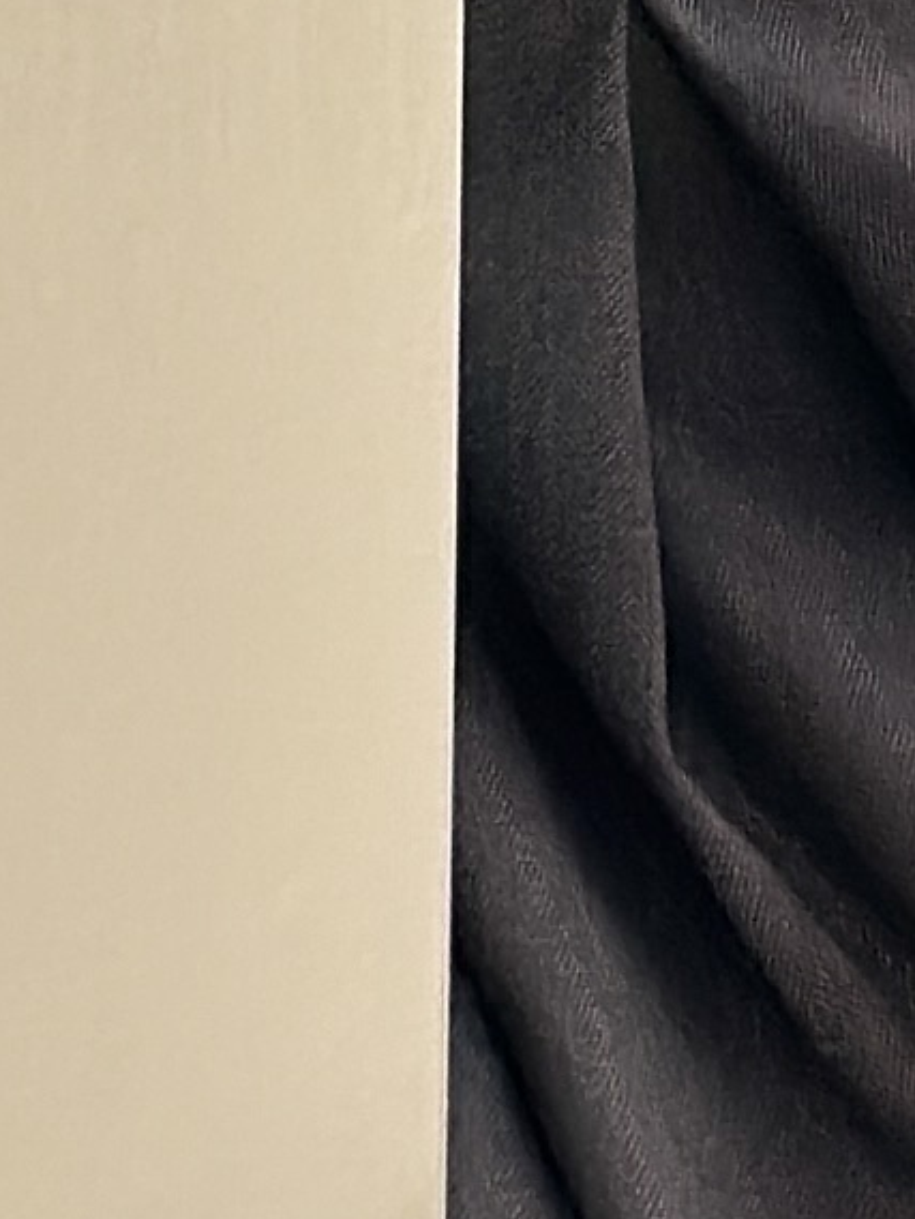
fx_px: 11978
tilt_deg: -4.2
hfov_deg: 4.3
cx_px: -506
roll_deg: -1.2
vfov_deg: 5.4
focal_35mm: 340
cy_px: -2836
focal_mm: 6.86
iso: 160
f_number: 1.78
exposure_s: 1/50
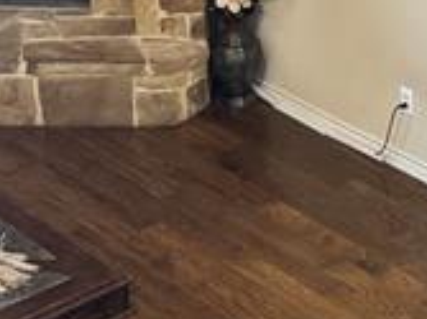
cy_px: 59
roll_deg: -0.4
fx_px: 1812
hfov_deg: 13.3
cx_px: 366
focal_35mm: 147
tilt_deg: -27.6
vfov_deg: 10.0
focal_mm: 6.76
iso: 400
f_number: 1.78
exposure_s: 1/60
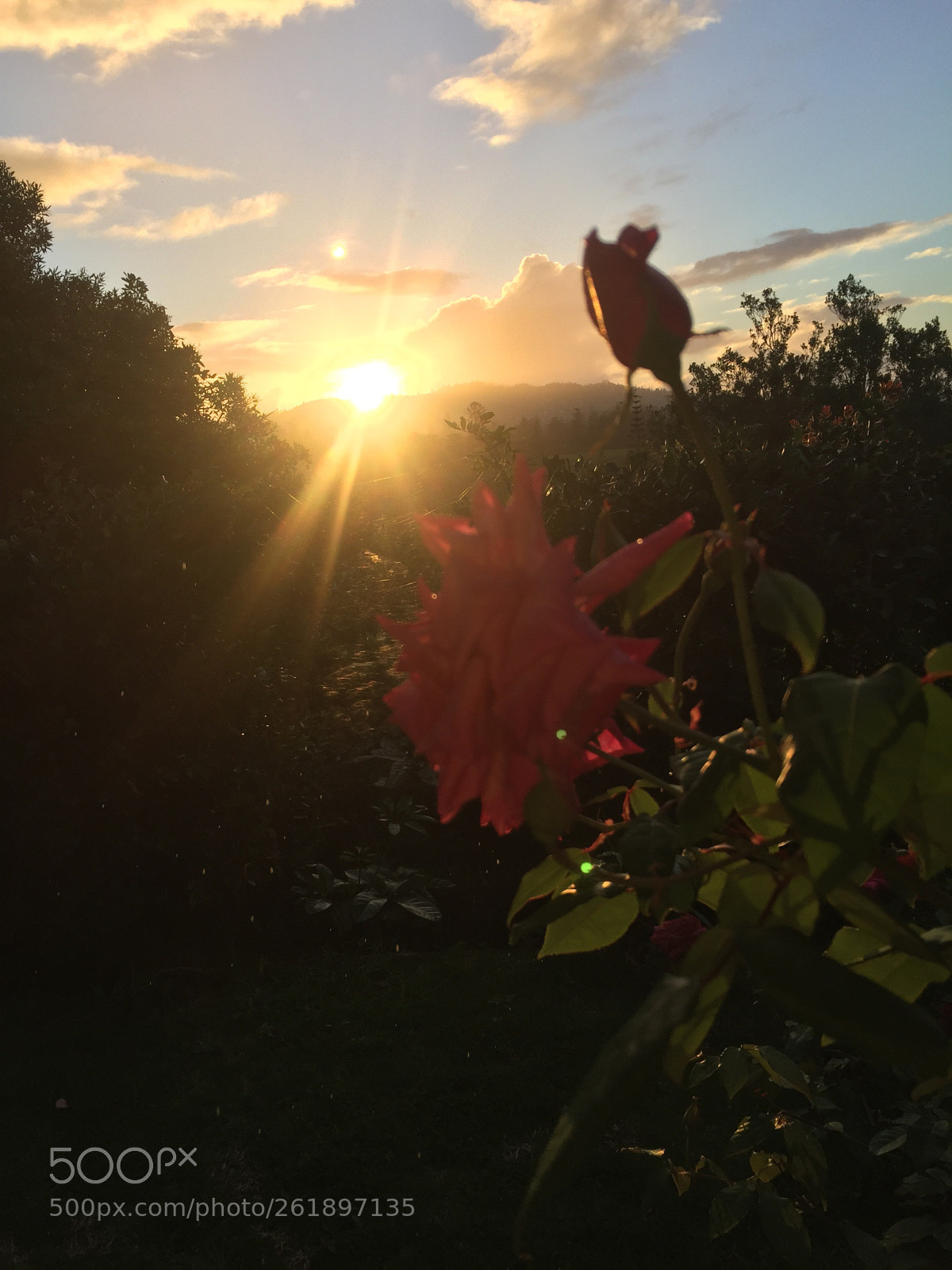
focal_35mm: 29
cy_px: 635
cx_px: 476
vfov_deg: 61.7
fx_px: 1063
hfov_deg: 48.2
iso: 32
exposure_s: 1/989
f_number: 2.2
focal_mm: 4.15
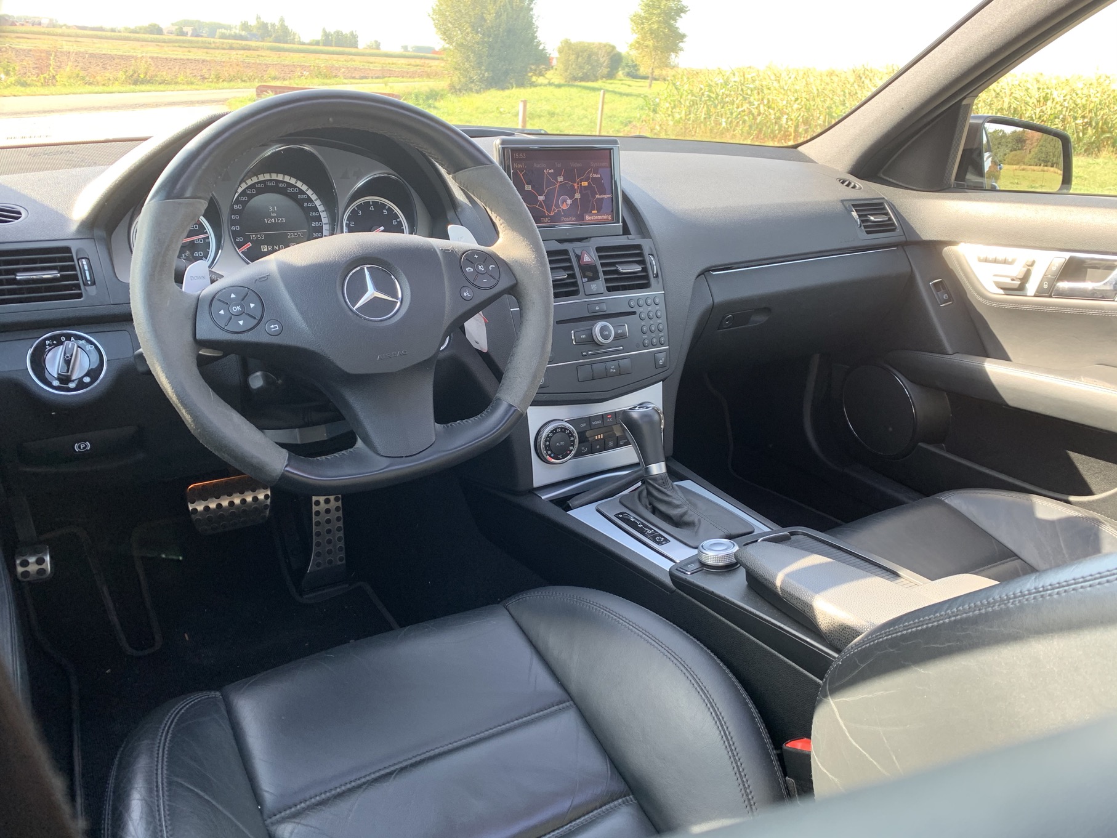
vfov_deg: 53.1
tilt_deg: -21.5
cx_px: 558
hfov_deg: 67.3
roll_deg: -3.6
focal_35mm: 26
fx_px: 839
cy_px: 419
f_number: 1.8
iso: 50
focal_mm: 4.25
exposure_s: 1/122
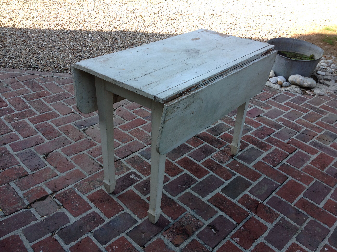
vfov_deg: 40.6
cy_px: 126
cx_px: 168
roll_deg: -4.8
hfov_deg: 52.7
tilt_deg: -31.1
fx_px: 340
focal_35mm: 35
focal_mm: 4.28
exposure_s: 1/347
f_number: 2.4
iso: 50
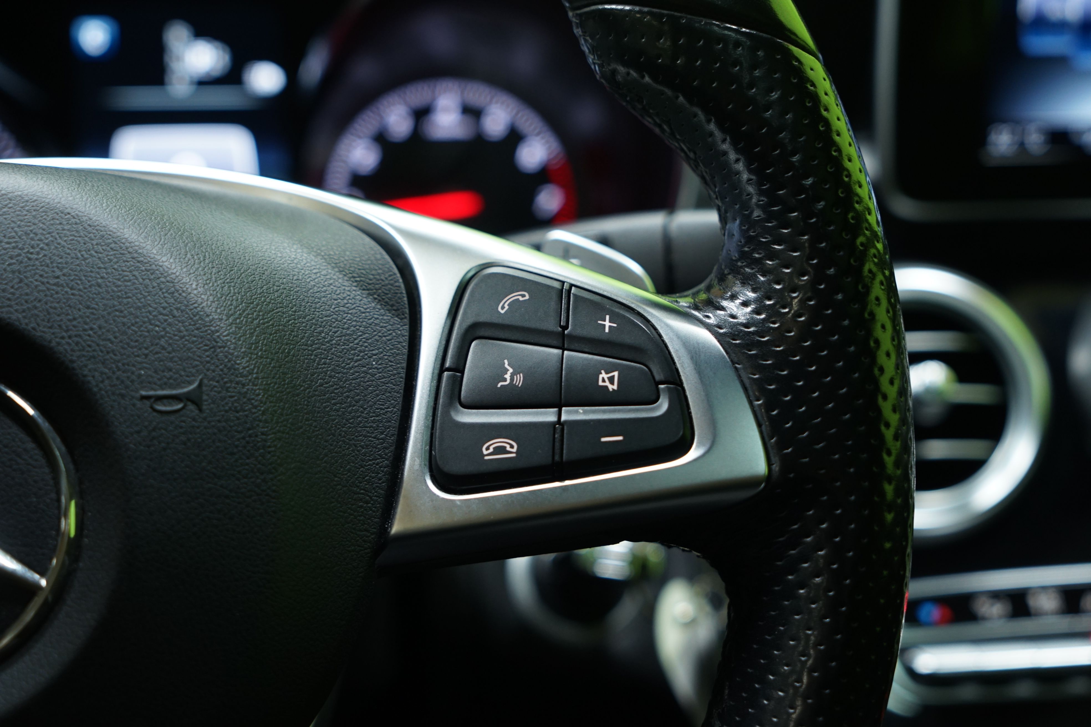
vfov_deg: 27.0
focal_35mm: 50
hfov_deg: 39.6
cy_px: 364
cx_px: 546
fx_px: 1515
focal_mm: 50
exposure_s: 1/20
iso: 1000
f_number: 5
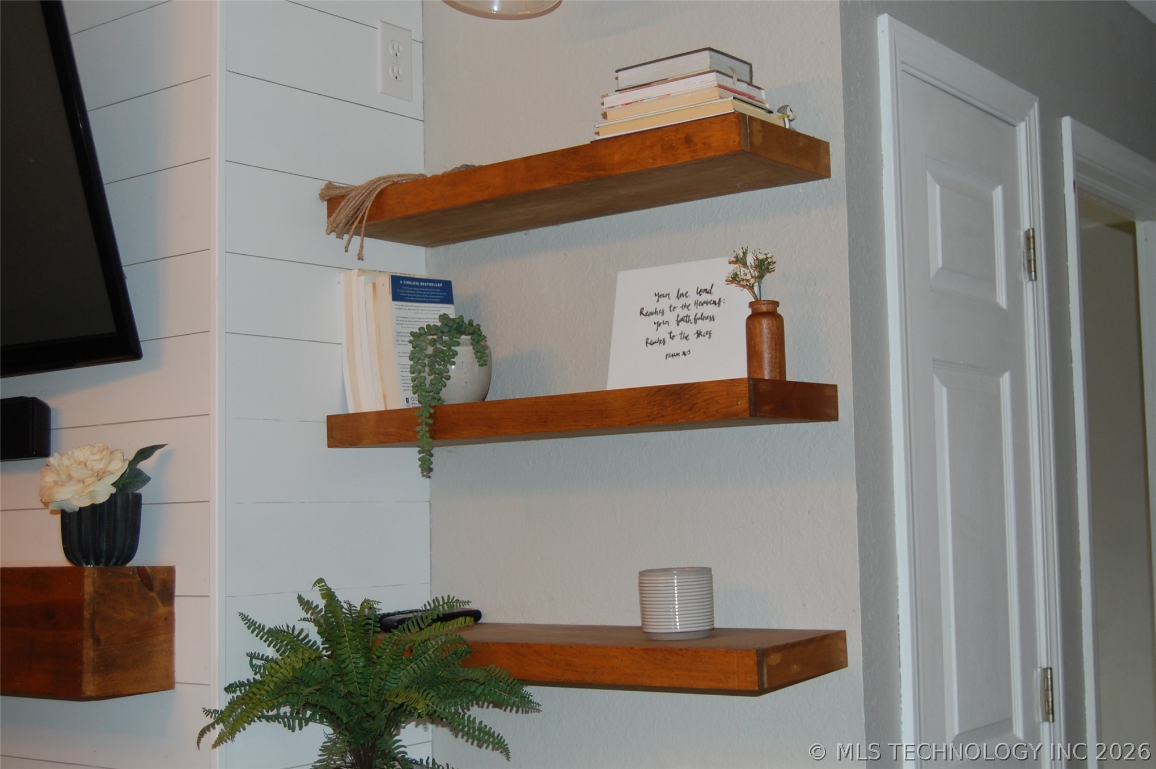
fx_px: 1540
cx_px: 578
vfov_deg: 28.0
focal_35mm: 48
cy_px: 384
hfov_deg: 41.2
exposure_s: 1/60
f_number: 4.5
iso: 400
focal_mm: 32
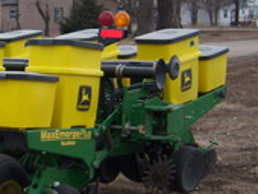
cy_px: 95
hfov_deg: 16.2
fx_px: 858
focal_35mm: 115
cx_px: -79
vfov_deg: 12.9
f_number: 2.8
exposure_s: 1/640
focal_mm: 7.5
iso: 80
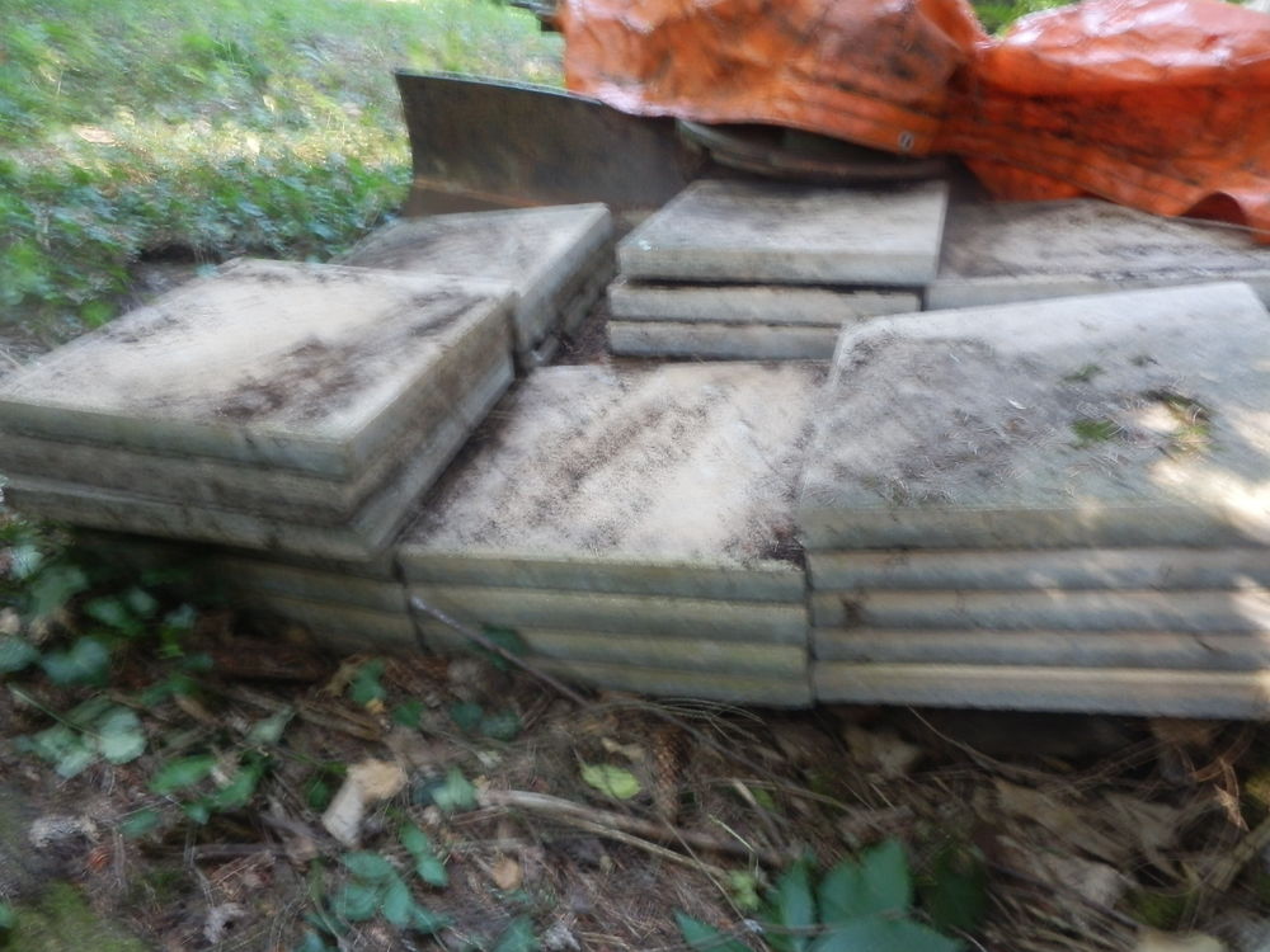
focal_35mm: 24
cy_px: 476
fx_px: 881
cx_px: 635
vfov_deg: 56.8
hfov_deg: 71.6
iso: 200
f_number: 3
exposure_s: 1/8
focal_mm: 4.2
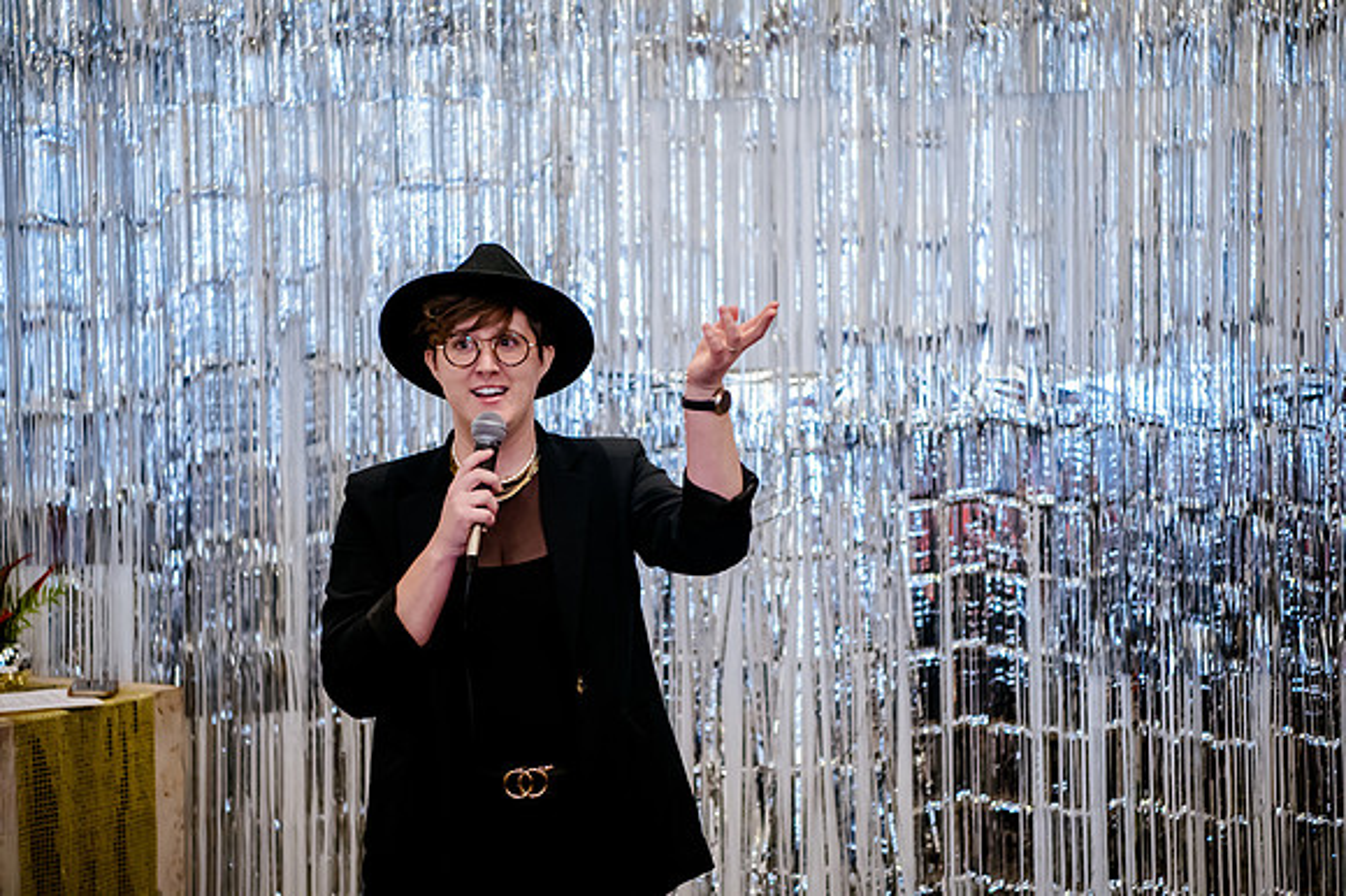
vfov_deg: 19.4
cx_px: 673
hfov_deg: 28.9
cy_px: 448
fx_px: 2616
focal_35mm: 70
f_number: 2.8
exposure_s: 1/60
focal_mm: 70
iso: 5000
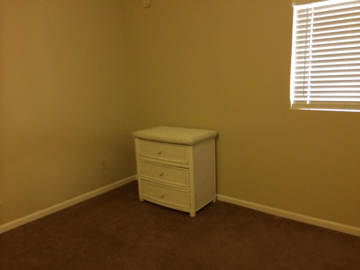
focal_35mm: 30
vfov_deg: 46.8
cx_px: 180
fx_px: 312
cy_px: 135
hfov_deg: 60.0
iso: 320
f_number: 2.2
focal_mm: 4.12
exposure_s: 1/20
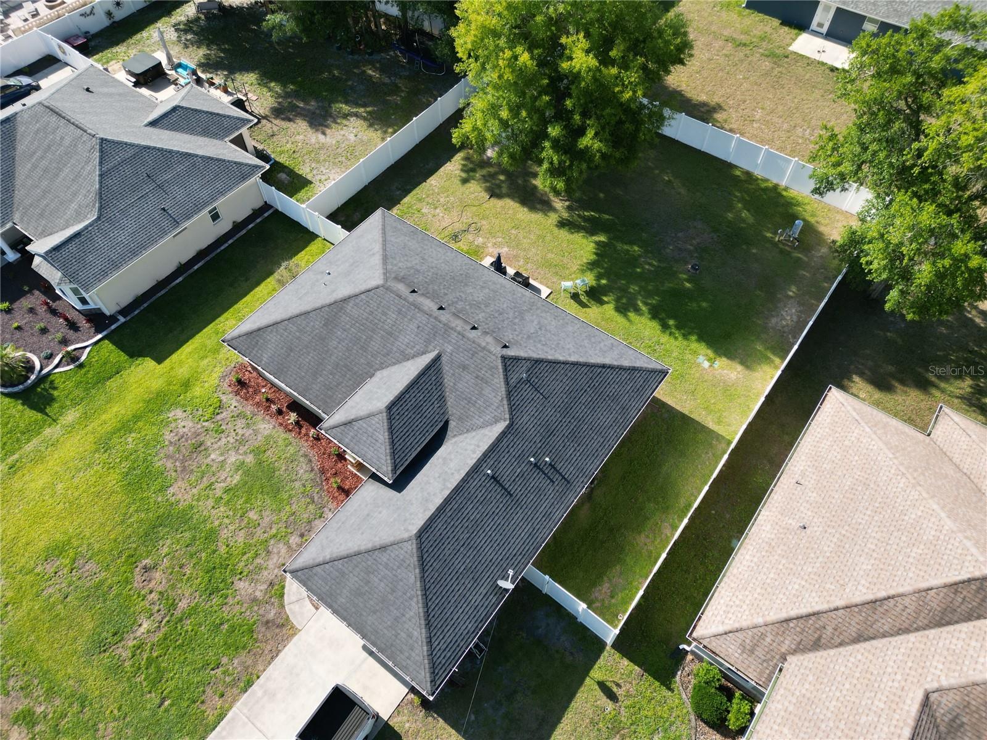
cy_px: 370
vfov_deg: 56.8
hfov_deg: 71.6
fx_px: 684
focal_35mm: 24
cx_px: 494
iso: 150
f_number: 1.7
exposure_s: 1/1600
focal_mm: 6.72
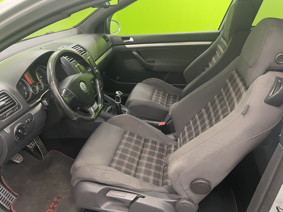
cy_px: 106
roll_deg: -0.1
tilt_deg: -28.1
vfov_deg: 53.1
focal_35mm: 26
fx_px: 213
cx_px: 142
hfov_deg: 67.3
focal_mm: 4.2
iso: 100
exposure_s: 1/50
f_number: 1.6
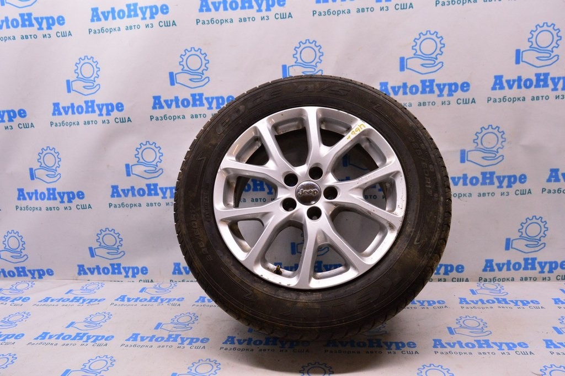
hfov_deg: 67.4
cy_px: 188
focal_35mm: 27
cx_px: 282
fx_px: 423
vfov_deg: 47.9
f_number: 8
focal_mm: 18
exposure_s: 1/80
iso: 1600
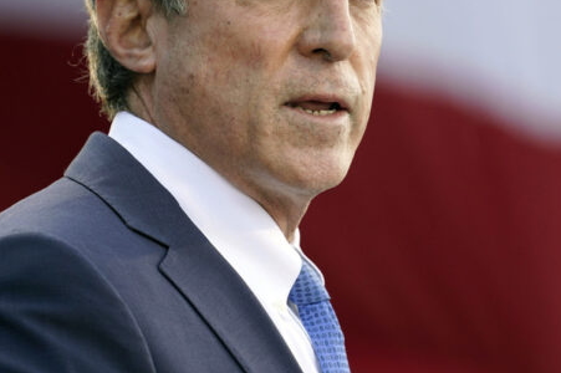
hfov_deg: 3.2
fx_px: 10137
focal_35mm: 651
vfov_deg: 2.1
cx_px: 328
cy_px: 86
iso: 1000
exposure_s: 1/1000
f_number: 5.6
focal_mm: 382
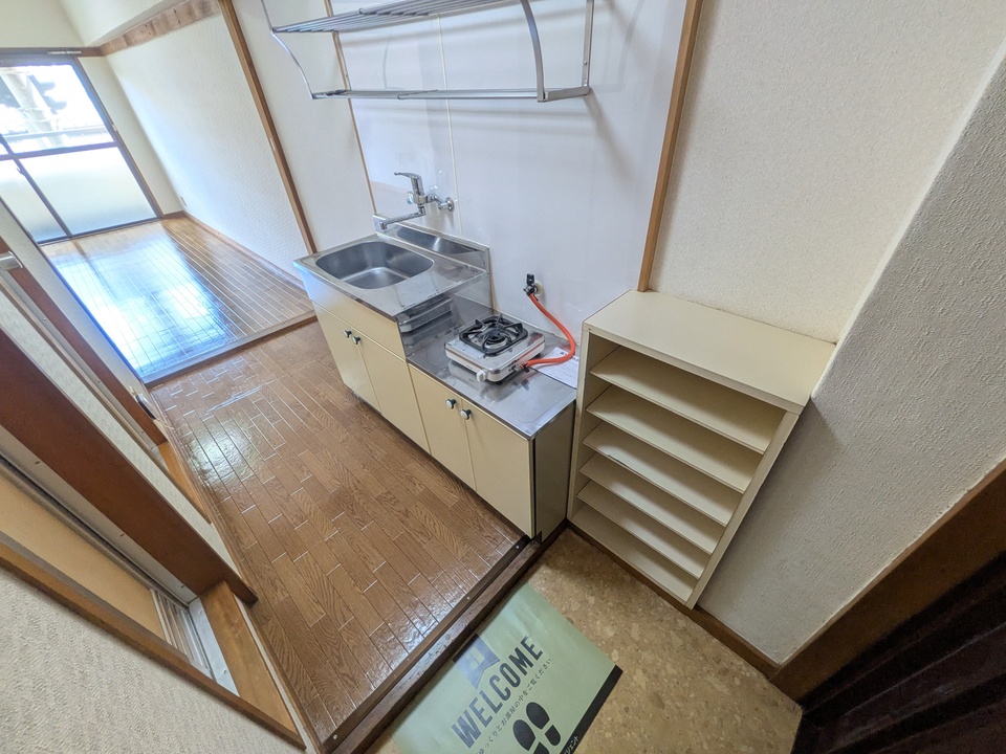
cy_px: 377
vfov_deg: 85.7
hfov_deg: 102.1
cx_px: 503
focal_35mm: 14
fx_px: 407
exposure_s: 1/40
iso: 83
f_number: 2.2
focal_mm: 1.83
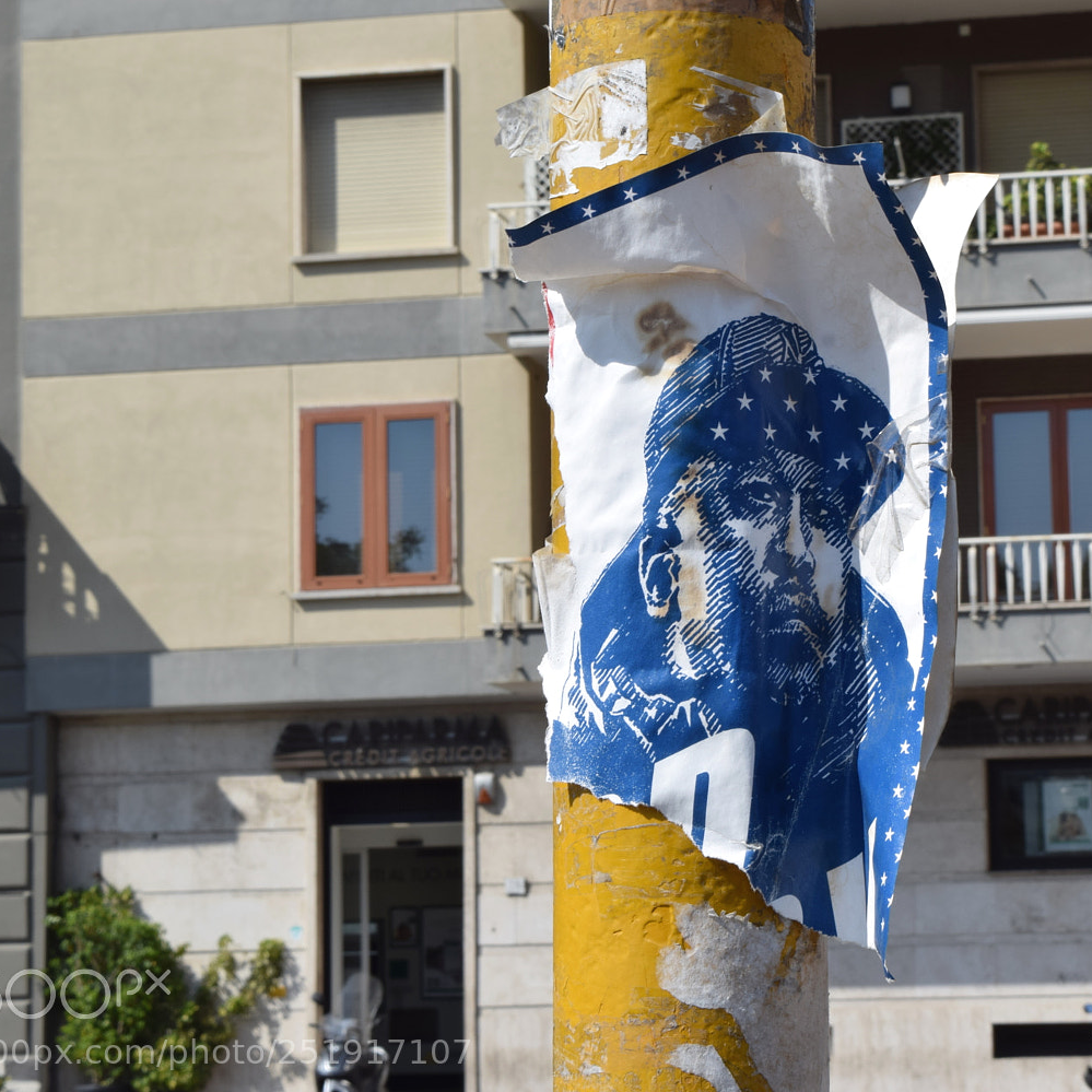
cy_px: 555
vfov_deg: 17.7
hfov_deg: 17.7
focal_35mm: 98
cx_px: 774
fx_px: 3498
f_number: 18
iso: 100
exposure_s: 1/80
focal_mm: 48
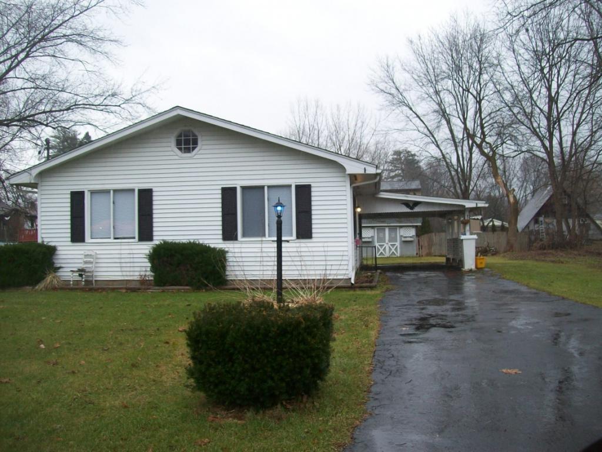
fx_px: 626
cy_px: 226
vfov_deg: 39.7
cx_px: 301
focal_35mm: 36
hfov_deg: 51.4
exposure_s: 1/100
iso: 80
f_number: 2.7
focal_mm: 6
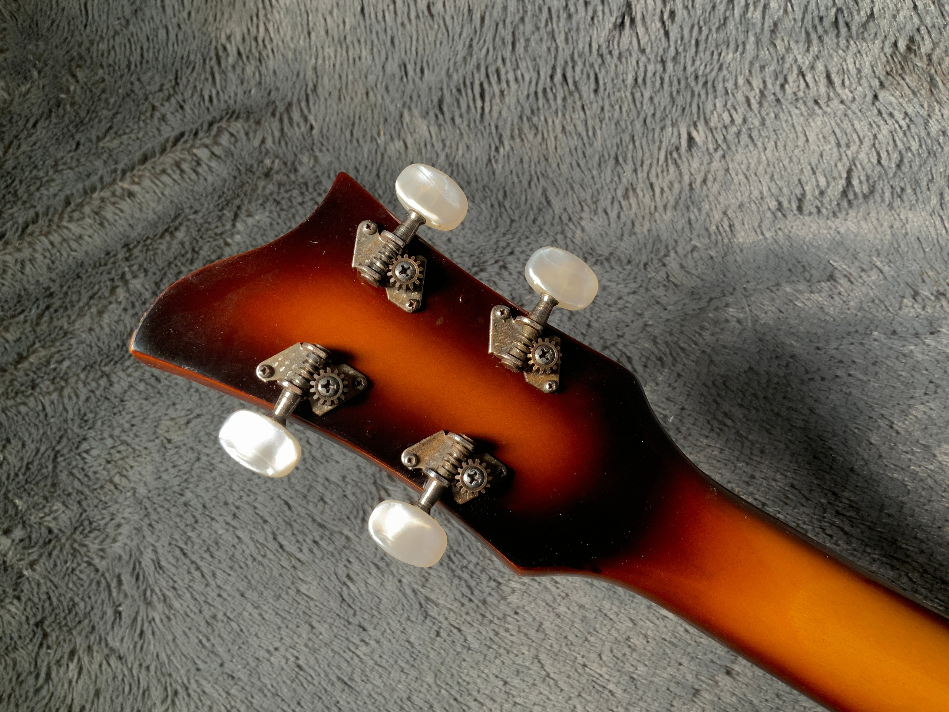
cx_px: 474
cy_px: 356
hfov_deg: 61.7
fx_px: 795
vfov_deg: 48.2
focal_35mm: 29
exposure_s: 1/104
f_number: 1.8
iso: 50
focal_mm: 3
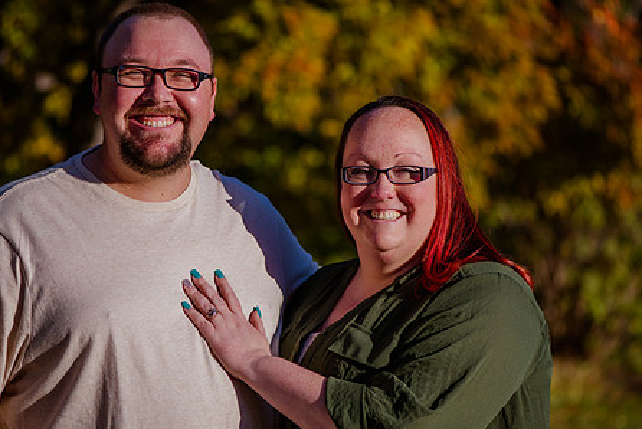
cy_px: 218
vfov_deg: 9.6
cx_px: 279
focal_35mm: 143
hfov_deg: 14.3
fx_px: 2552
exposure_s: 1/1000
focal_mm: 105
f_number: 3.5
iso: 100
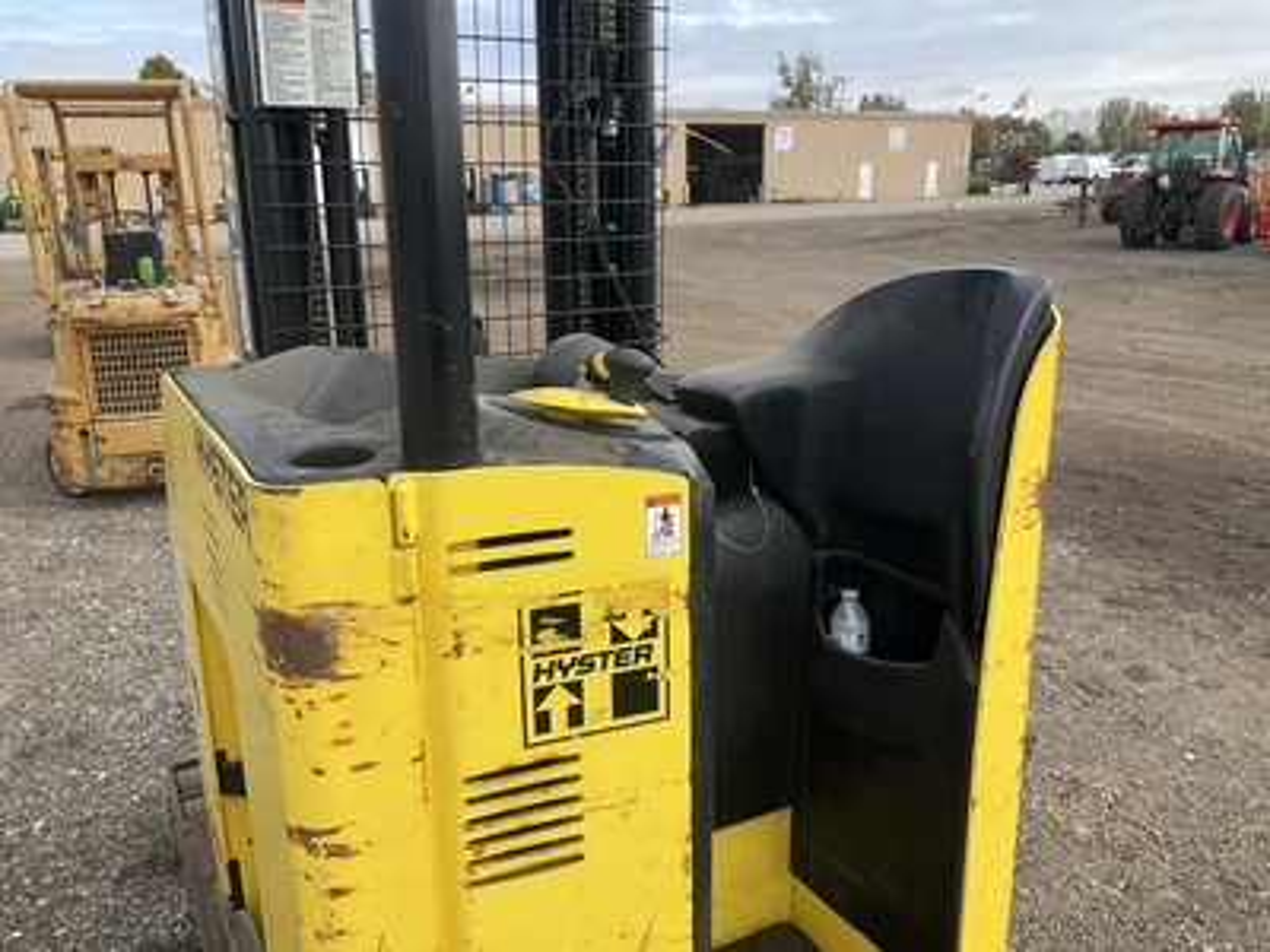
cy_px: 476
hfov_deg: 61.7
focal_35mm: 29
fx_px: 1064
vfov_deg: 48.2
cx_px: 635
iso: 25
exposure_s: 1/606
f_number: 1.8
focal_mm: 3
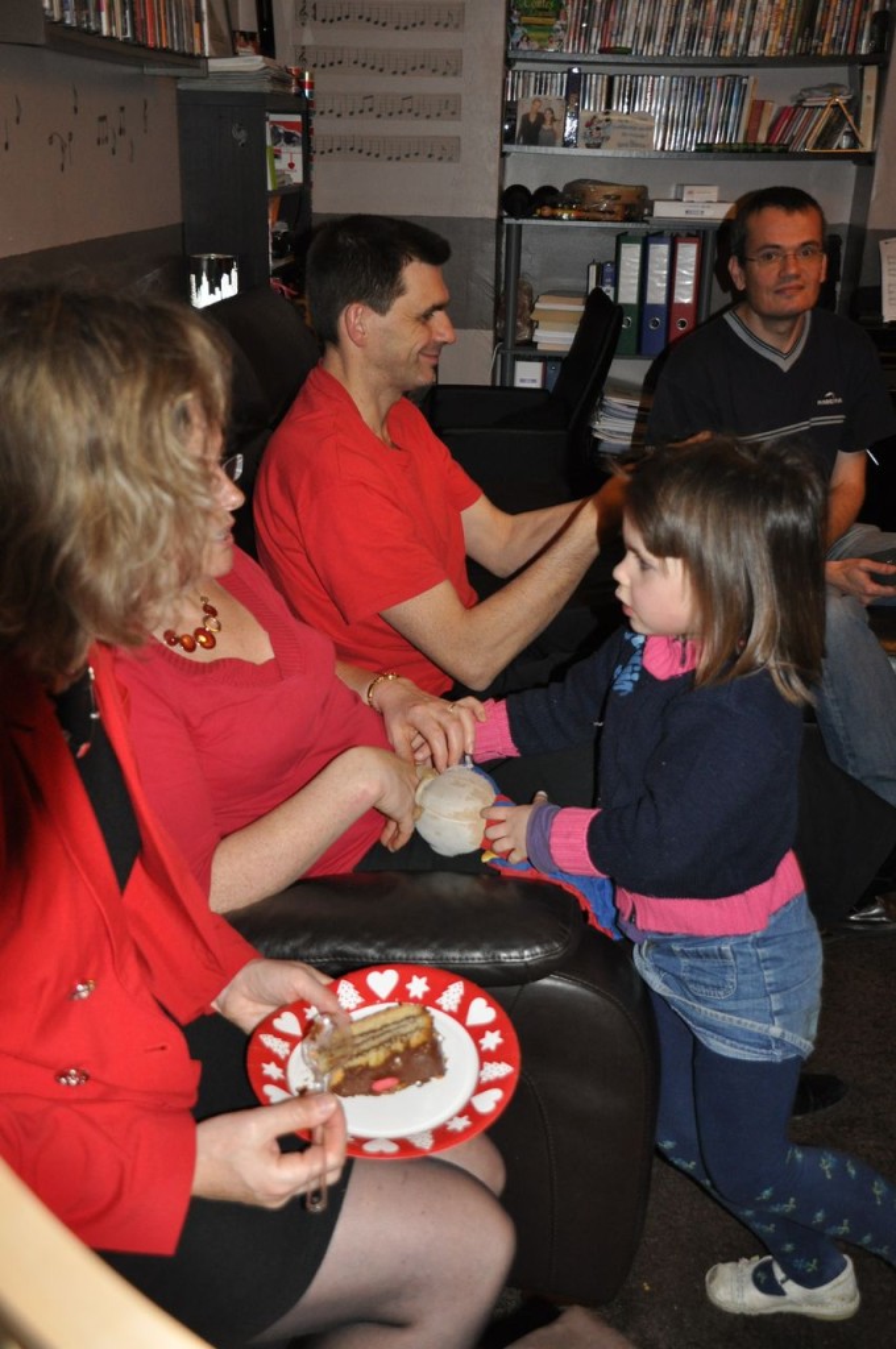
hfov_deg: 34.1
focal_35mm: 39
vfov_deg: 49.6
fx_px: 1460
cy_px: 674
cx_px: 448
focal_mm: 26
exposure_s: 1/60
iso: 800
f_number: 4
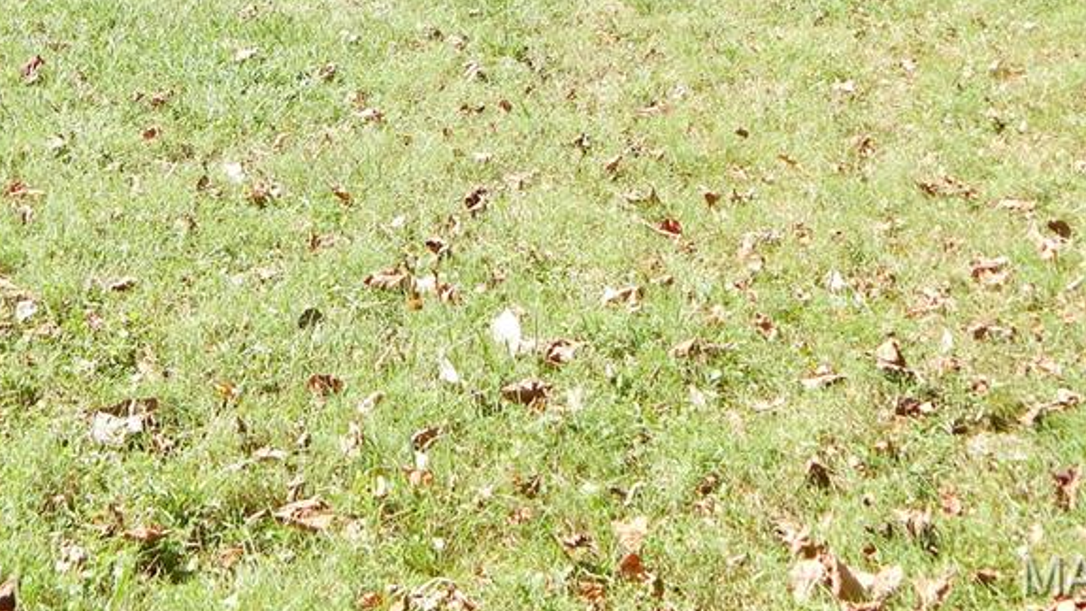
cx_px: 243
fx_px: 1728
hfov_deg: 34.0
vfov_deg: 19.0
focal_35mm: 60
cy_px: -109
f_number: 3.2
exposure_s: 1/320
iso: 125
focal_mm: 5.6
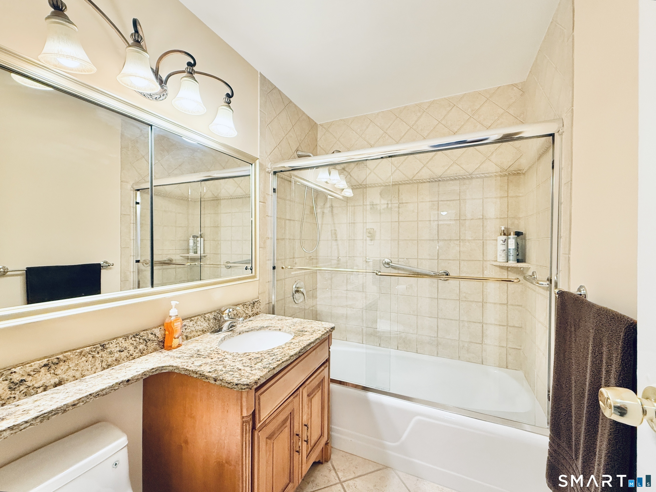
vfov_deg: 85.7
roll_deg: +1.1
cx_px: 328
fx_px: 265
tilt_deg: -0.2
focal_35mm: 14
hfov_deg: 102.1
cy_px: 246
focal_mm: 2.22
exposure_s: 1/120
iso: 320
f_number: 2.2
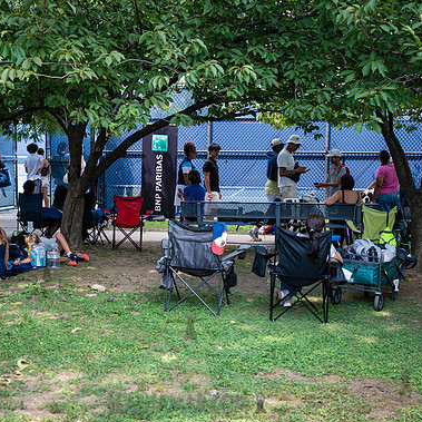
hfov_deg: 29.4
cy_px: 251
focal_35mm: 58
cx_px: 141
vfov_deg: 29.5
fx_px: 800
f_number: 4
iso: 500
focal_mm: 35
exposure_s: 1/400
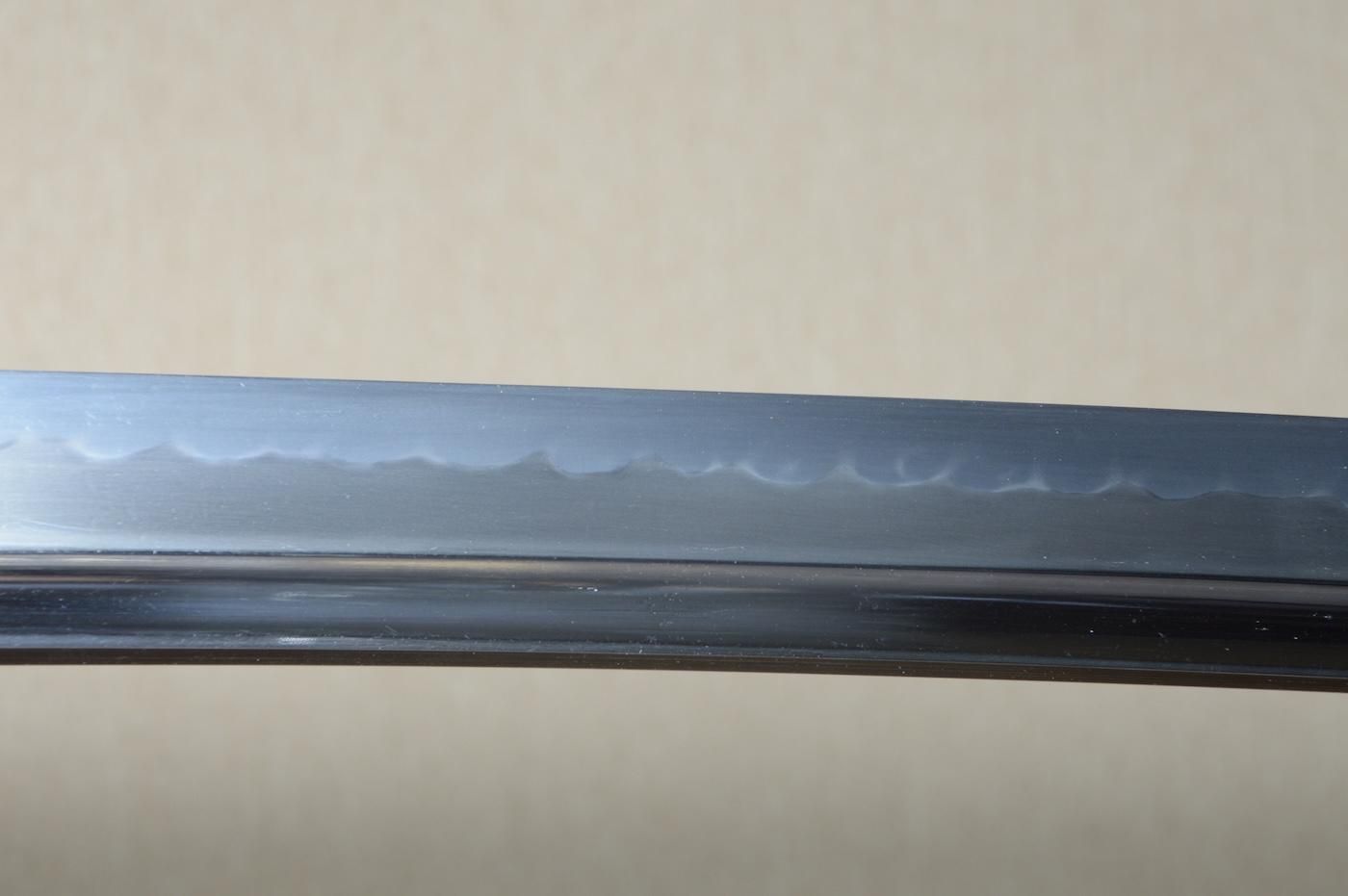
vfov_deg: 10.1
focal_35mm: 135
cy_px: 448
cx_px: 674
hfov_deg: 15.2
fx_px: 5051
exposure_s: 1/1.6
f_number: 11
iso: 400
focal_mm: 90
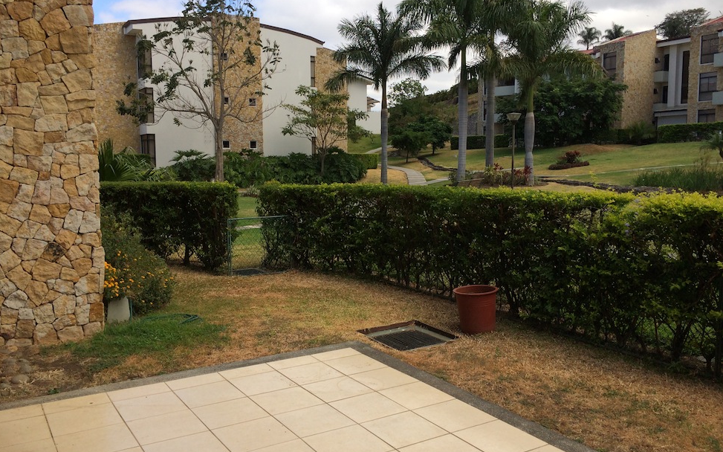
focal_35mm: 32
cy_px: 216
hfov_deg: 59.7
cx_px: 360
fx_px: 630
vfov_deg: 39.4
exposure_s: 1/1642
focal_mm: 4.12
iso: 40
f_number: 2.2
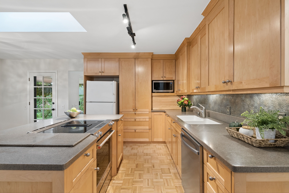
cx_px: 144
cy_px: 96
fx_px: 129
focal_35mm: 16
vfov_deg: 73.8
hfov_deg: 96.7
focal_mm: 16
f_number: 8
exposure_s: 1/6
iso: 500
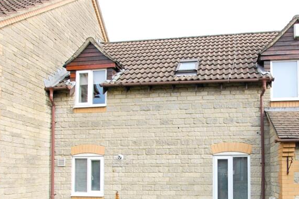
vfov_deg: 44.8
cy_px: 166
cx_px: 197
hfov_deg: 65.8
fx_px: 224
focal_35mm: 27
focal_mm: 10
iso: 800
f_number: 9
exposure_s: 1/320
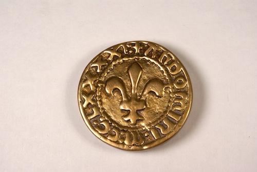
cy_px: 86
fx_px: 590
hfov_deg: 24.6
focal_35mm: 82
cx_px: 128
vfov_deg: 16.6
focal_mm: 55
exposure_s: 1/20
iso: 100
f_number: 11
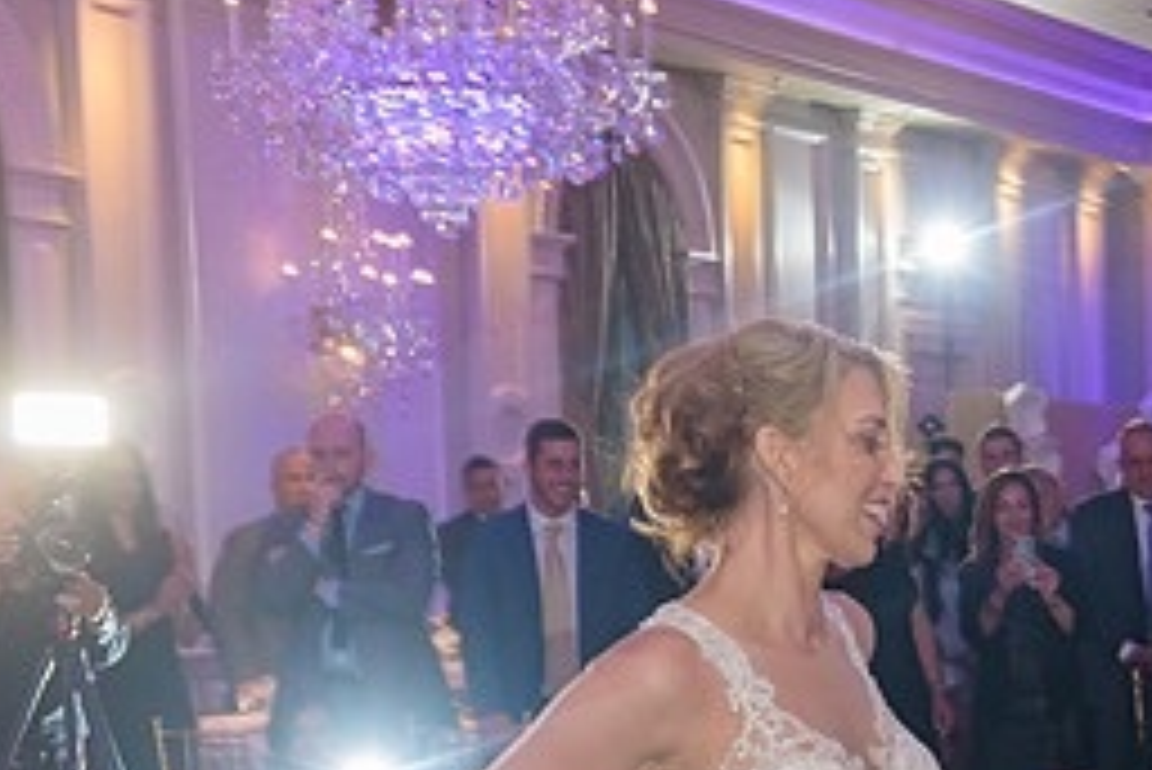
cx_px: 1251
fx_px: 2753
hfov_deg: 22.4
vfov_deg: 15.5
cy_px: 835
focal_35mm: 86
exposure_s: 1/125
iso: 1600
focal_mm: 38
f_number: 3.2
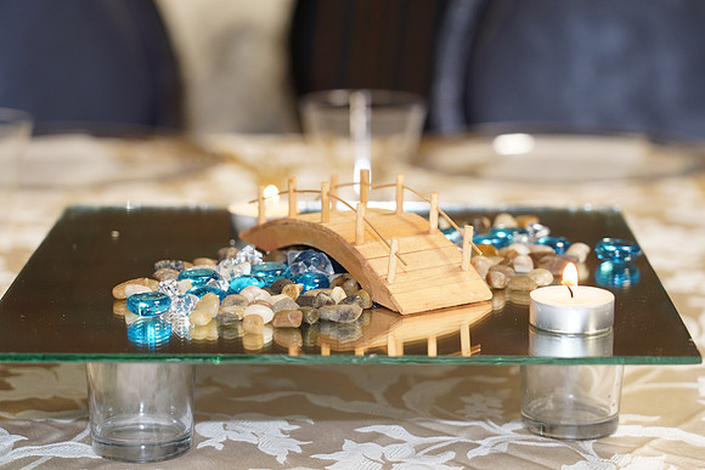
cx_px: 352
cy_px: 235
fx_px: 2057
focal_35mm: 105
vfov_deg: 13.0
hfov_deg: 19.5
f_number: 5
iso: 1250
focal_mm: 105
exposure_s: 1/100
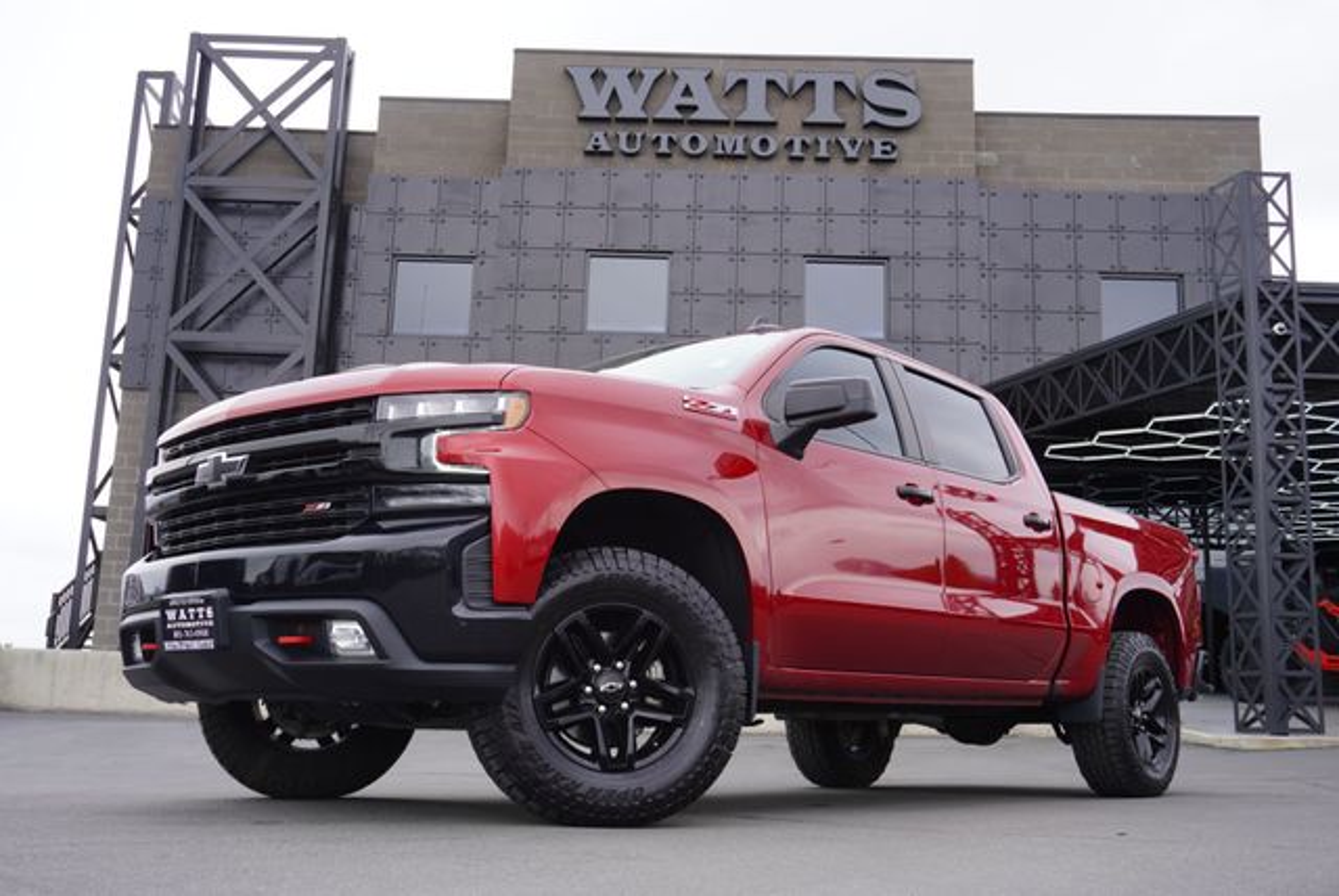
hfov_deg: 53.1
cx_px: 670
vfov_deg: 36.9
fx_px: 1340
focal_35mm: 36
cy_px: 448
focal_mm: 24
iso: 100
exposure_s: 1/200
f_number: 5
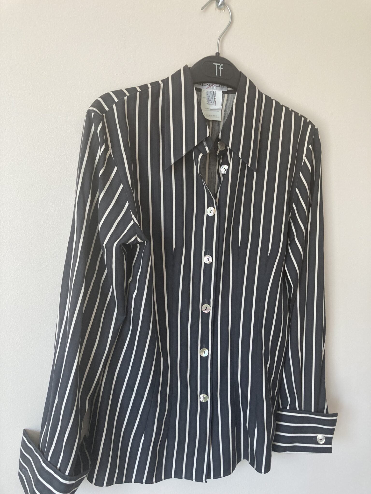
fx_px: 400
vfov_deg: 63.4
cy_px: 247
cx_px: 186
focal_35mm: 28
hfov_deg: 49.7
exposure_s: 1/61
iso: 80
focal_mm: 3.99
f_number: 1.8
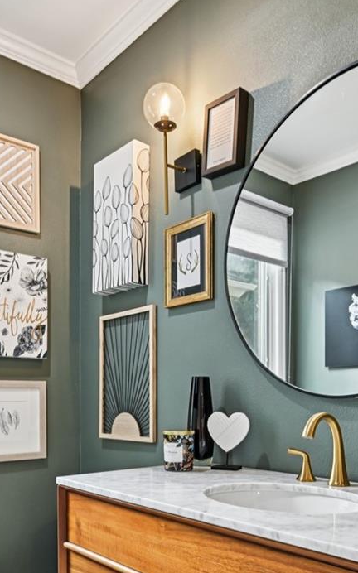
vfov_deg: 56.5
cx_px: 181
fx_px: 516
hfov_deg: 38.3
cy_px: 397
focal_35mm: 33
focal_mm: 14
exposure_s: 1/15
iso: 400
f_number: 8
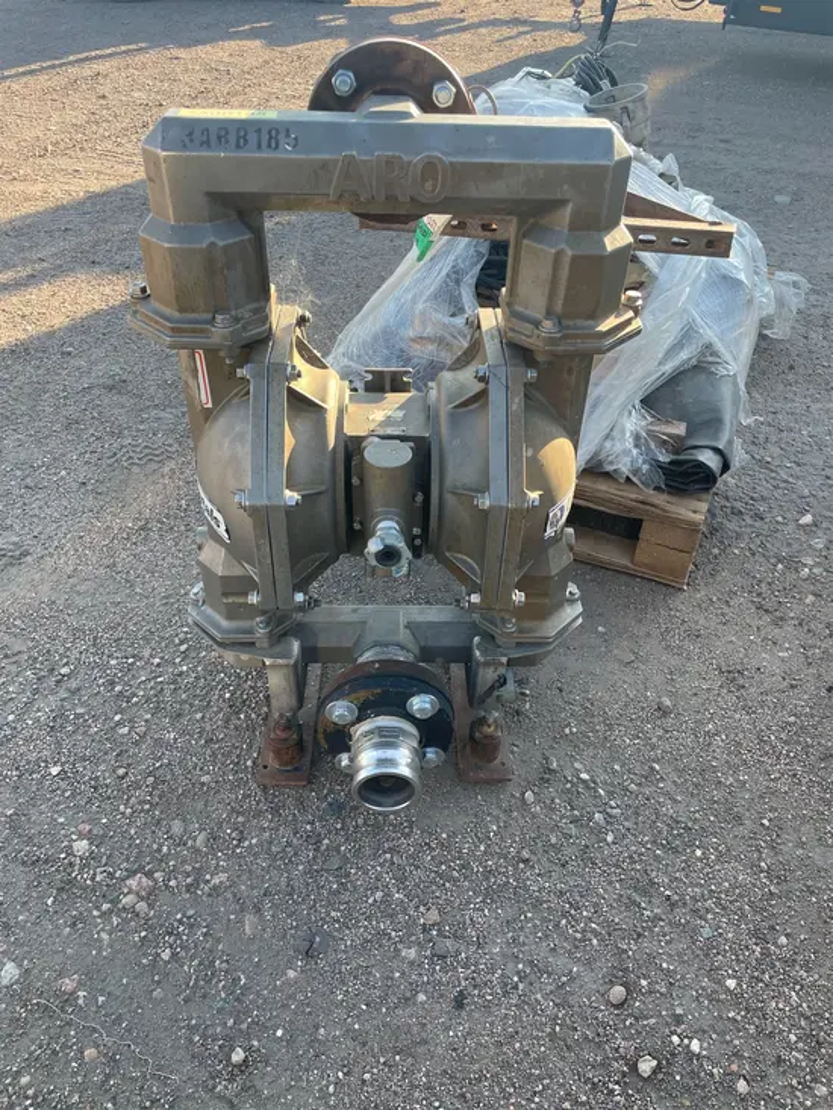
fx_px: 834
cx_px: 416
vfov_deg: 67.3
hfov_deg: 53.1
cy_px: 555
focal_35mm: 26
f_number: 1.6
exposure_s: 1/360
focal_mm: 4.2
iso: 32
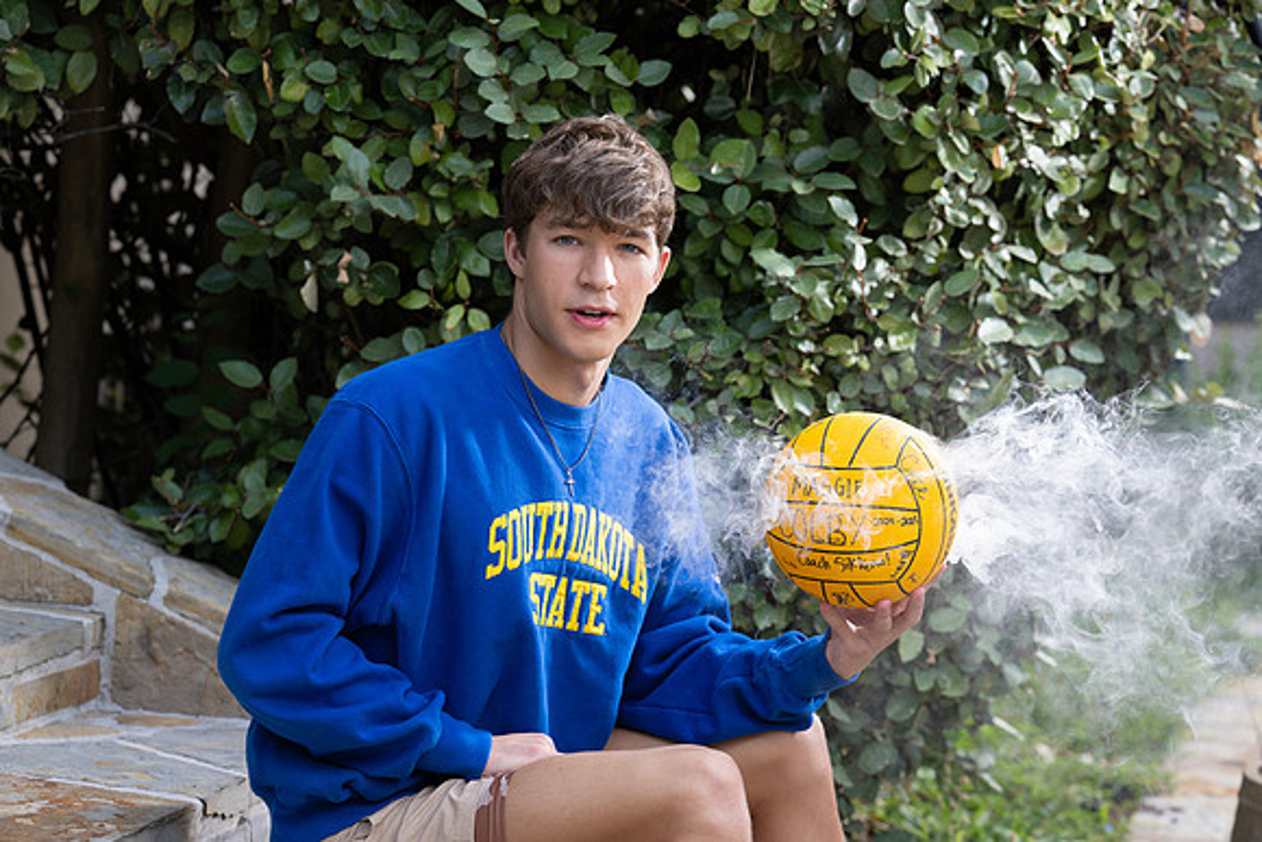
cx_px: 631
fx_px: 3331
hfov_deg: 21.5
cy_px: 421
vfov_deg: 14.4
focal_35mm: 95
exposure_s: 1/200
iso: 100
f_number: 4.5
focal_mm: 95
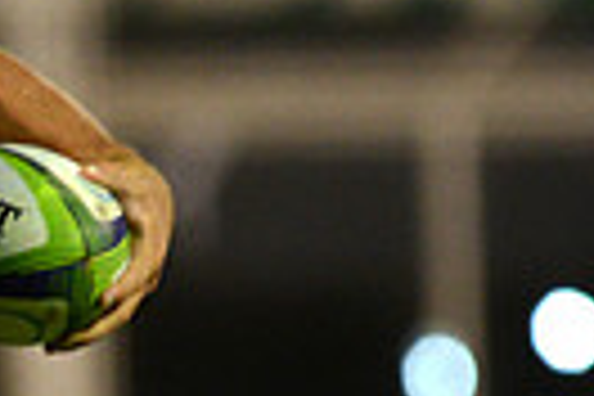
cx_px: -477
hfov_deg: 1.1
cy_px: 803
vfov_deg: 0.7
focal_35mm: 1844
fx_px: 30424
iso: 3200
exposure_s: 1/500
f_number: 4
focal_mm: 420
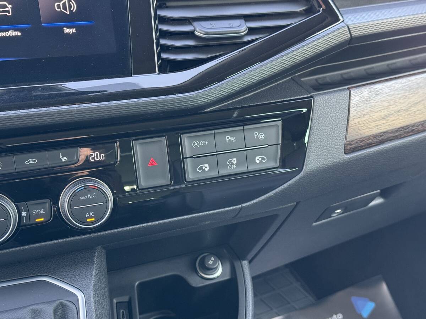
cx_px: 213
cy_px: 160
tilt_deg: -28.4
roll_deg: -3.0
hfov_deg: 39.7
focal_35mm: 48
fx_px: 591
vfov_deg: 30.3
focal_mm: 6.76
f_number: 1.78
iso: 160
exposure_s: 1/60
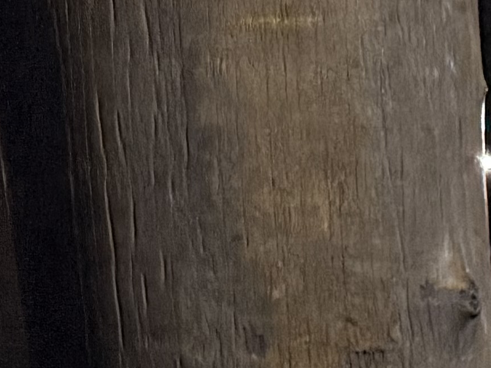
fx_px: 2241
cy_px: 1110
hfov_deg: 10.9
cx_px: 1102
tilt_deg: -20.7
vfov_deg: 8.0
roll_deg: -2.4
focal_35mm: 158
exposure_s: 1/47
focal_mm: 6.76
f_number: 1.78
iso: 800
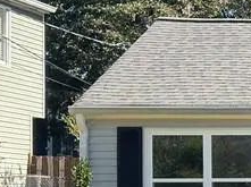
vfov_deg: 11.4
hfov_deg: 13.1
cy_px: 120
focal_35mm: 130
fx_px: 941
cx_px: 511
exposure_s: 1/1698
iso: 100
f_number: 1.78
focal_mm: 6.76
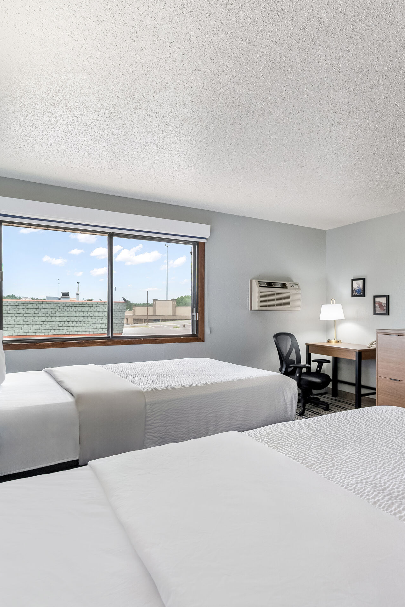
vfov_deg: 78.6
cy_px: 303
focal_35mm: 22
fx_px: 371
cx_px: 339
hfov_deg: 52.5
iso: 800
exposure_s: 1/20
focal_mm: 14
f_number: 8
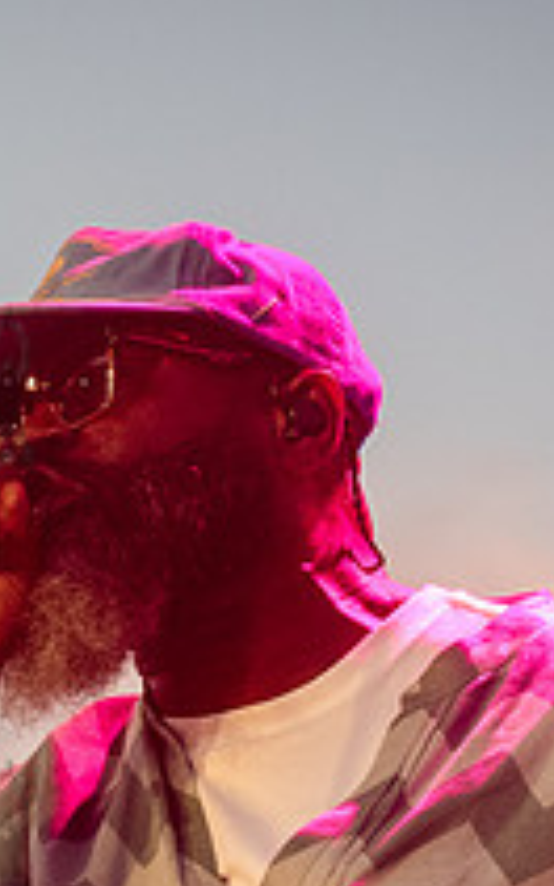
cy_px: 629
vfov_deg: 6.8
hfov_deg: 4.3
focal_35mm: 308
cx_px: -23
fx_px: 7435
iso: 4000
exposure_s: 1/400
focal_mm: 80
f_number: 4.5
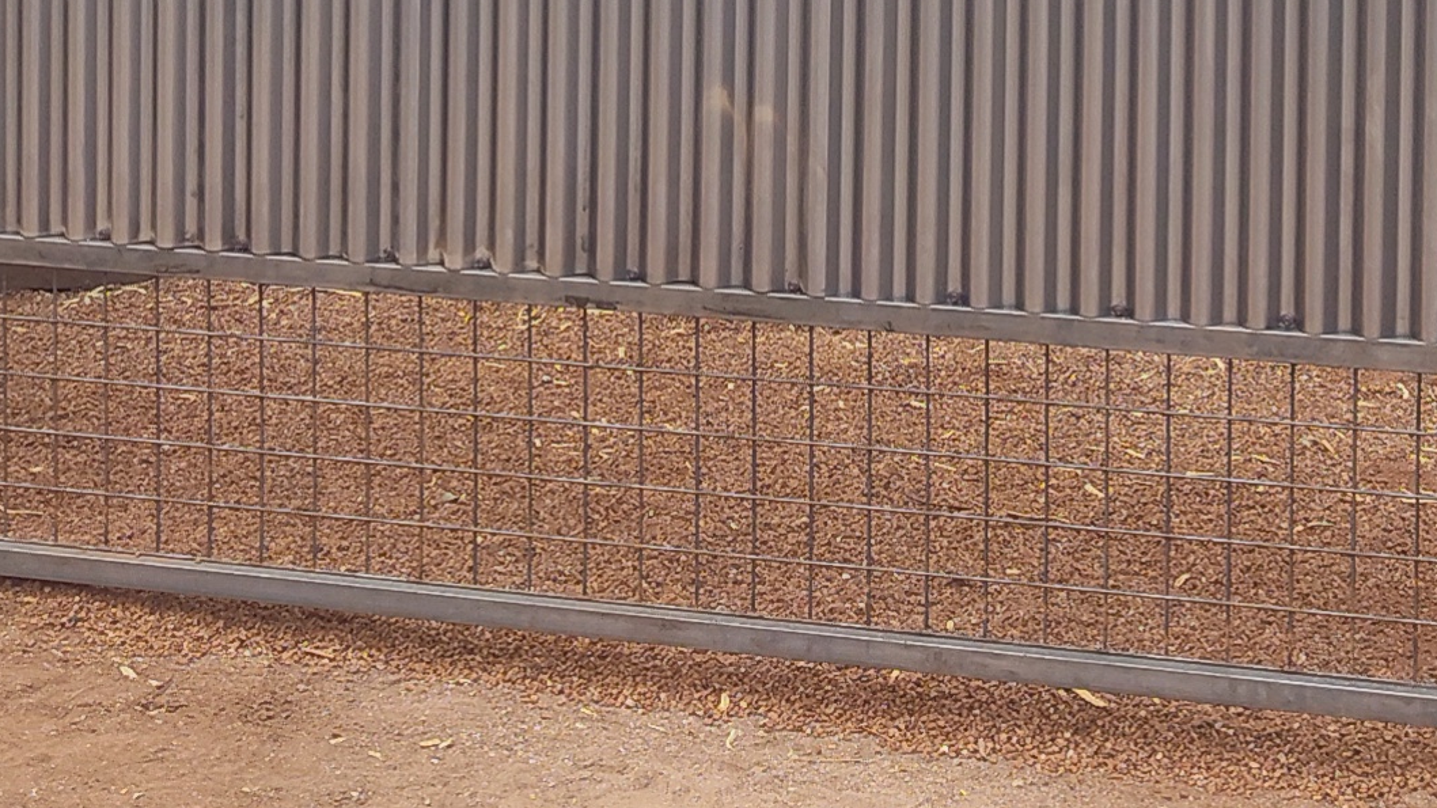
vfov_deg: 12.1
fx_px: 3696
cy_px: -277
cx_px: 834
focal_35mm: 97
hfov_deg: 22.0
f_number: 1.8
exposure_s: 1/1464
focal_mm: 5.56
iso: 100
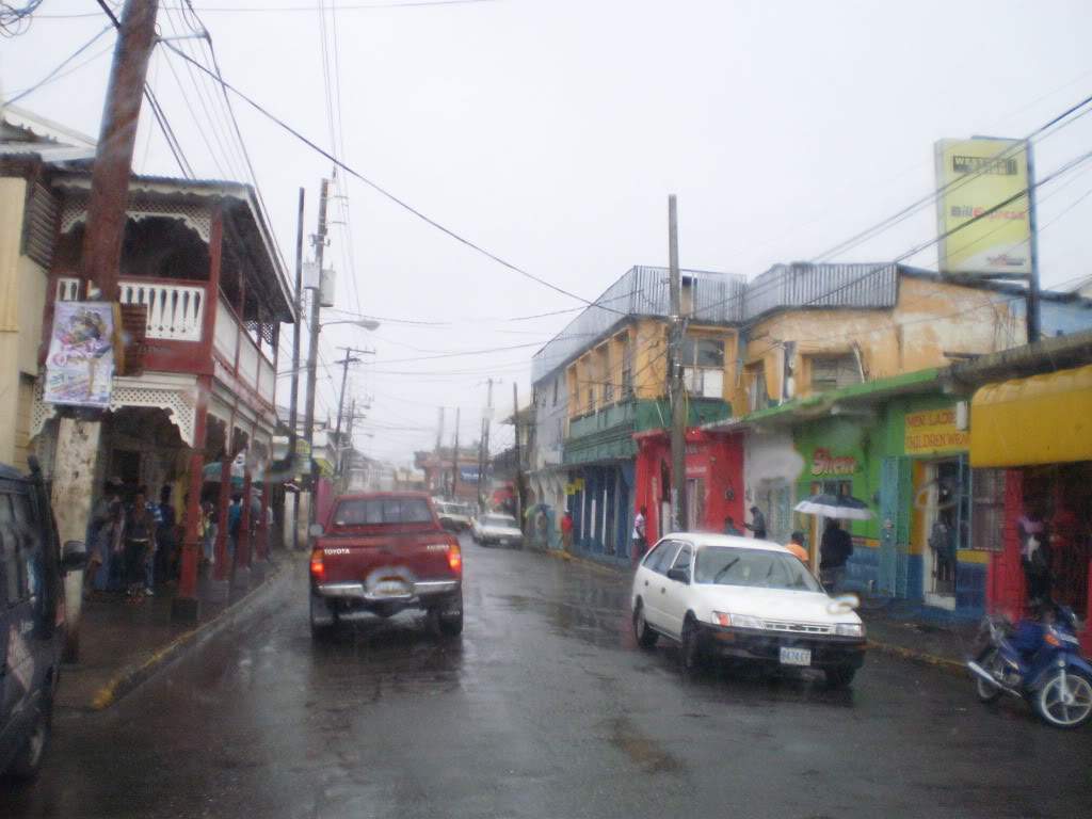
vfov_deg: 39.7
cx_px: 546
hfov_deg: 51.4
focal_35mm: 36
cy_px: 410
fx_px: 1136
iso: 320
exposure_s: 1/250
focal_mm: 6.3
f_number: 3.1
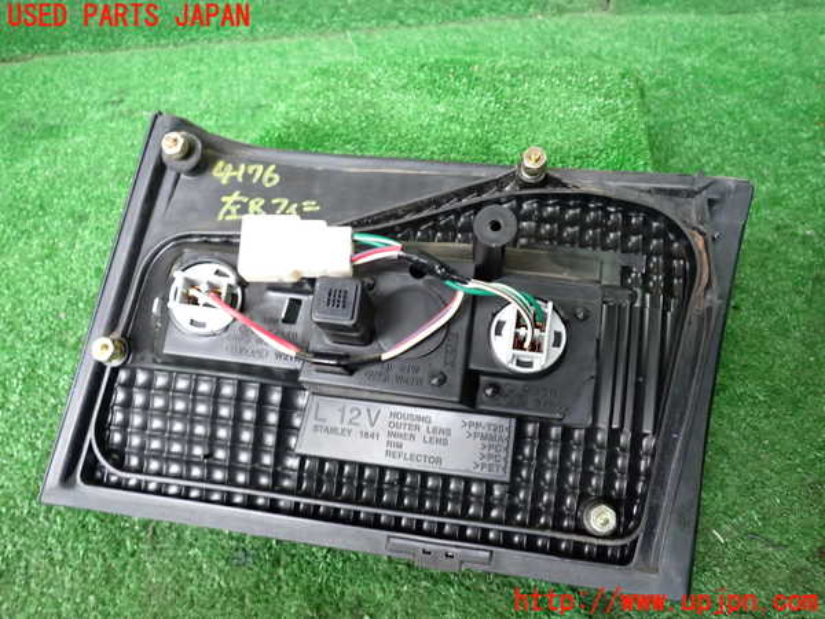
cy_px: 310
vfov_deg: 46.8
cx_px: 412
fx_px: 715
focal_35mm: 30
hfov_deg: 60.0
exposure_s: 1/30
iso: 320
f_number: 2.3
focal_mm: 5.4
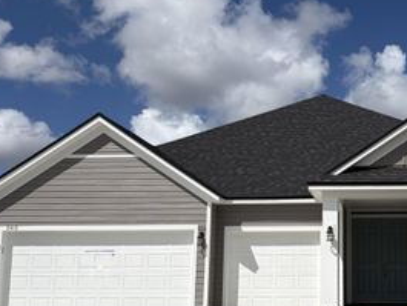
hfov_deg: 37.3
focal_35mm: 49
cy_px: 193
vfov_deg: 29.6
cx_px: 336
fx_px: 576
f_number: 1.6
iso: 50
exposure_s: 1/10101
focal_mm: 5.96
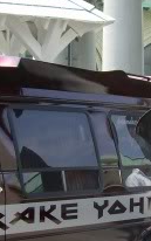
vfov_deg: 17.5
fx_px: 782
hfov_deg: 11.0
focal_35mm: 119
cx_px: 107
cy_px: 137
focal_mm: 6
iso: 100
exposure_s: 1/250
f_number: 4.7
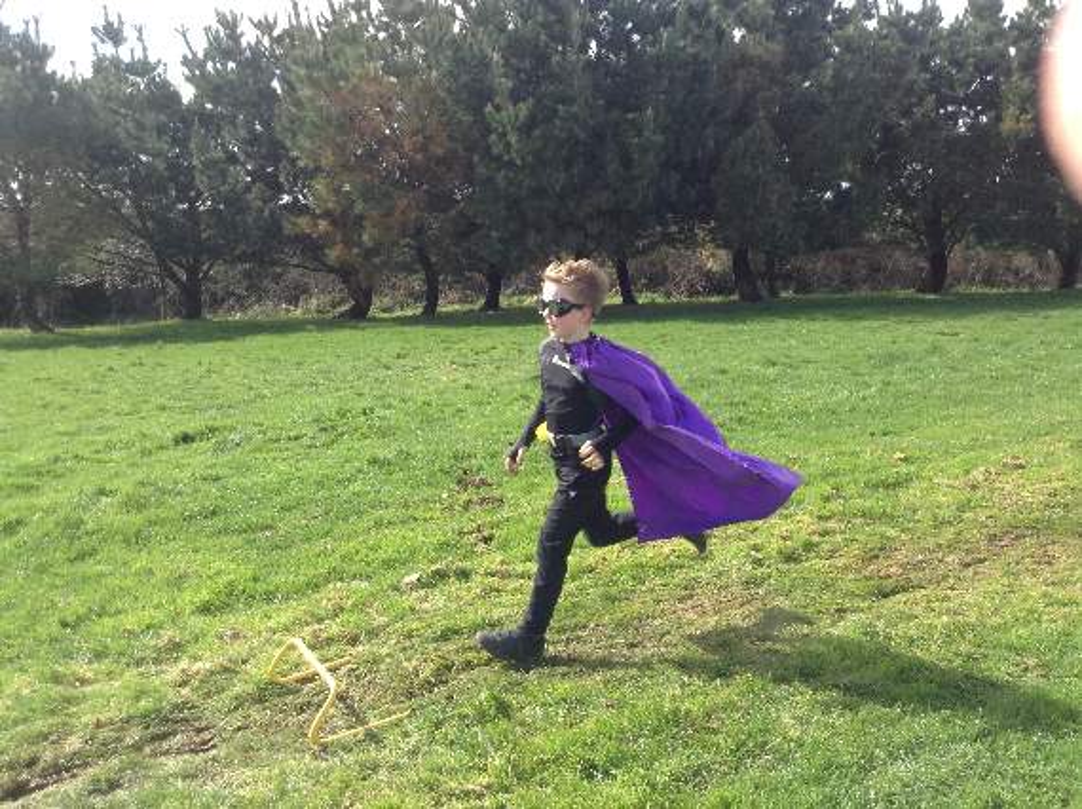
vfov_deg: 42.9
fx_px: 1030
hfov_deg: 55.4
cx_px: 541
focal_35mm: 33
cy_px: 404
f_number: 2.4
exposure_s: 1/351
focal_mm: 3.3
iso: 25
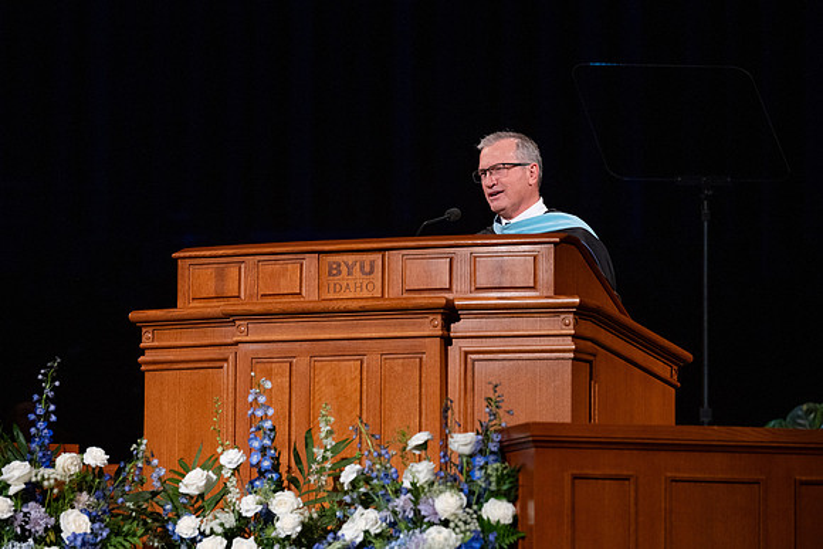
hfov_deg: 10.9
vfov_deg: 7.3
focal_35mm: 188
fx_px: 4306
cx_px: 412
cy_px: 274
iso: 2500
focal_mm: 180
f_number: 4.5
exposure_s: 1/320
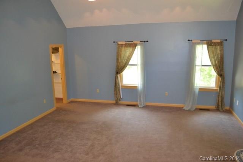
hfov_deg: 67.4
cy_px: 81
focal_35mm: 27
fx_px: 182
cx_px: 122
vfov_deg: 48.0
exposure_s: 1/60
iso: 1100
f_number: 3.5
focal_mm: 18
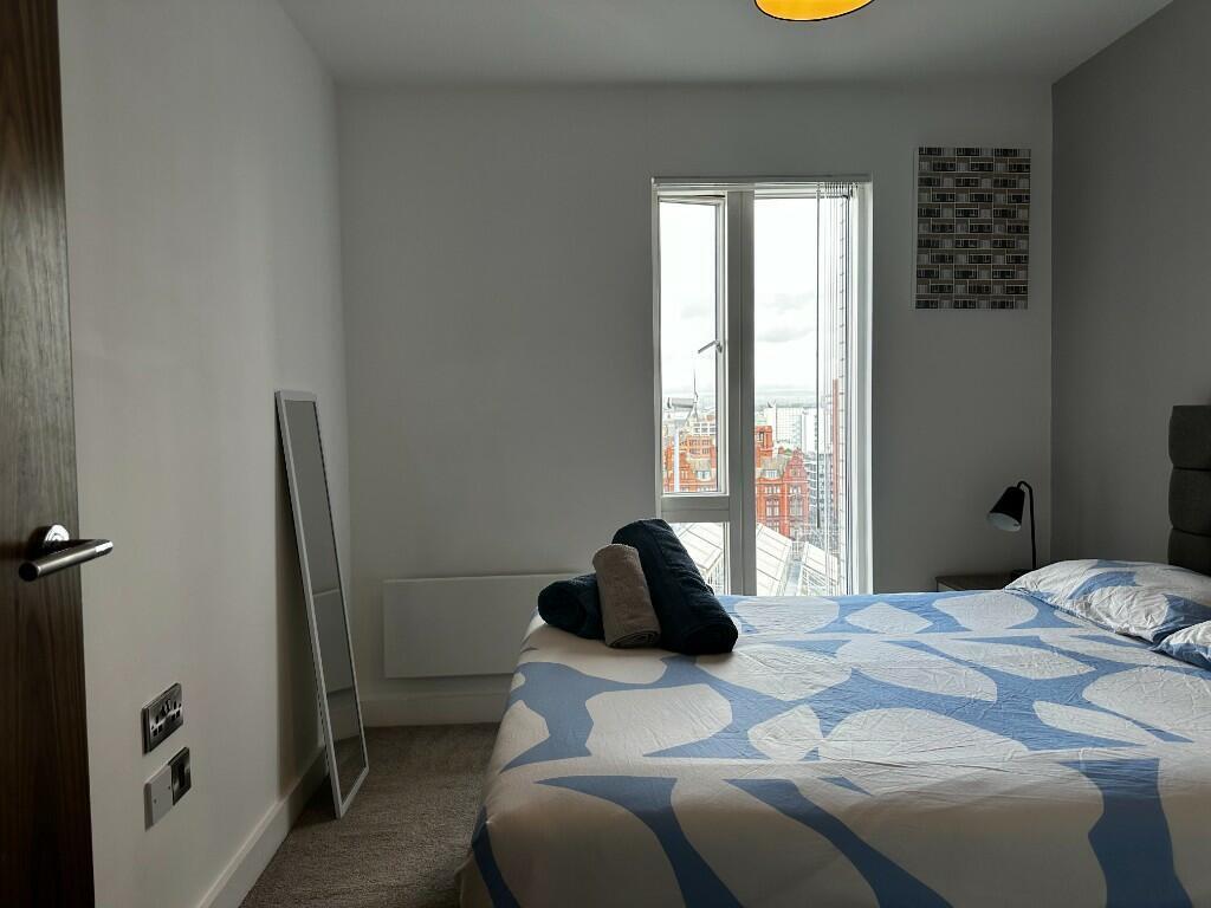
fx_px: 840
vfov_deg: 56.8
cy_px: 454
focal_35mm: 24
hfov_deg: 71.6
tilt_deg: -3.5
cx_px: 606
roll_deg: +0.9
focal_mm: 6.86
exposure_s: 1/193
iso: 64
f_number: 1.78
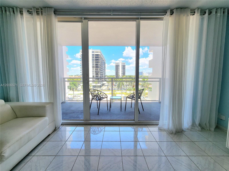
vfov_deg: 89.9
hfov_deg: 106.2
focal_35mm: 13
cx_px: 114
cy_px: 86
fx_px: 86
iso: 50
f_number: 2.2
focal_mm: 2.2
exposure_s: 1/161
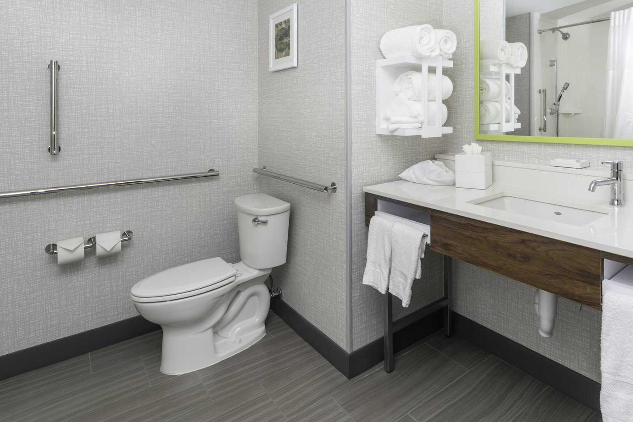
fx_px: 369
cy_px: 189
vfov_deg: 59.4
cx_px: 381
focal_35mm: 21
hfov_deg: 80.2
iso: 100
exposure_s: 1/20
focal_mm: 17
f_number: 14
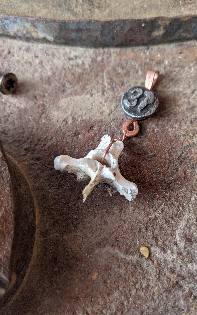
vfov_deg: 64.6
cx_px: 116
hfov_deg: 43.0
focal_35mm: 29
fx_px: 249
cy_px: 159
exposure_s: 1/221
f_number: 1.8
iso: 56
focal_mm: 4.44
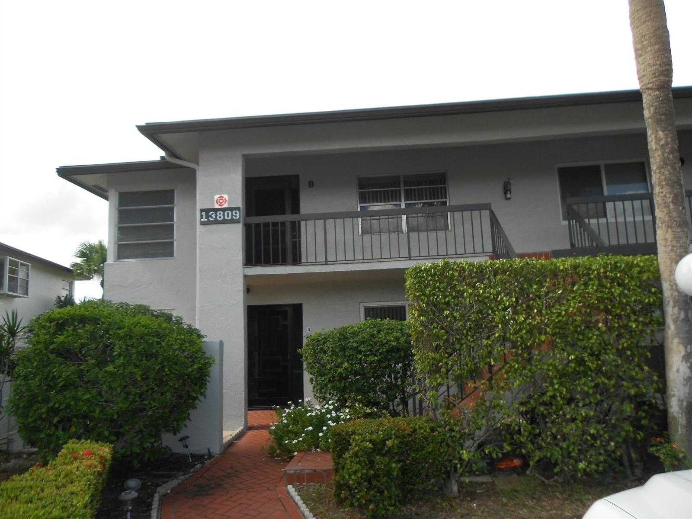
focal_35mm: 26
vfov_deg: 53.1
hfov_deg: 67.3
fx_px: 520
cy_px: 260
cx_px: 346
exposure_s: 1/500
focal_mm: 4.6
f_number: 3.2
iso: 80
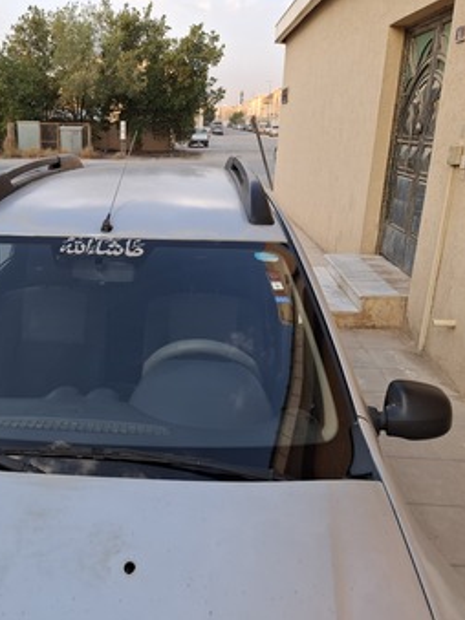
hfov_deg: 44.2
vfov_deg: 58.4
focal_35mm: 31
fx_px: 556
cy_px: 310
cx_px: 127
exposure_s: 1/159
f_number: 1.8
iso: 50
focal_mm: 5.54
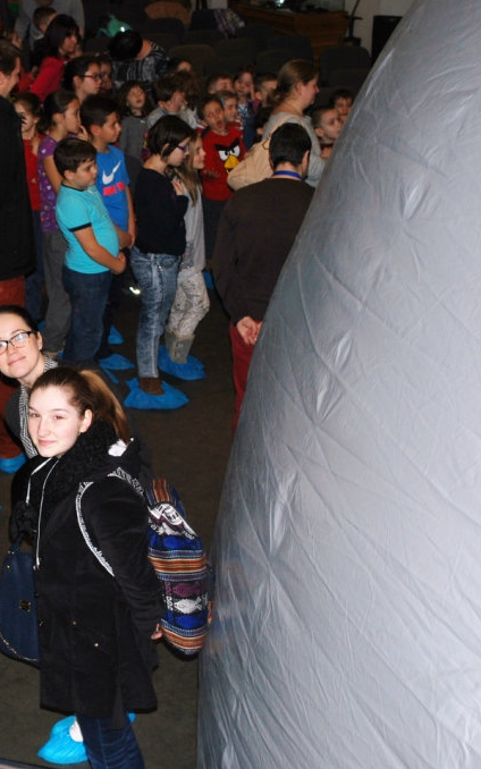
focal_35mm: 74
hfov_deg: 17.2
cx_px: -16
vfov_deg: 27.8
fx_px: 1551
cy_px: 382
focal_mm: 32
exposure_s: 1/60
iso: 280
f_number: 4.8
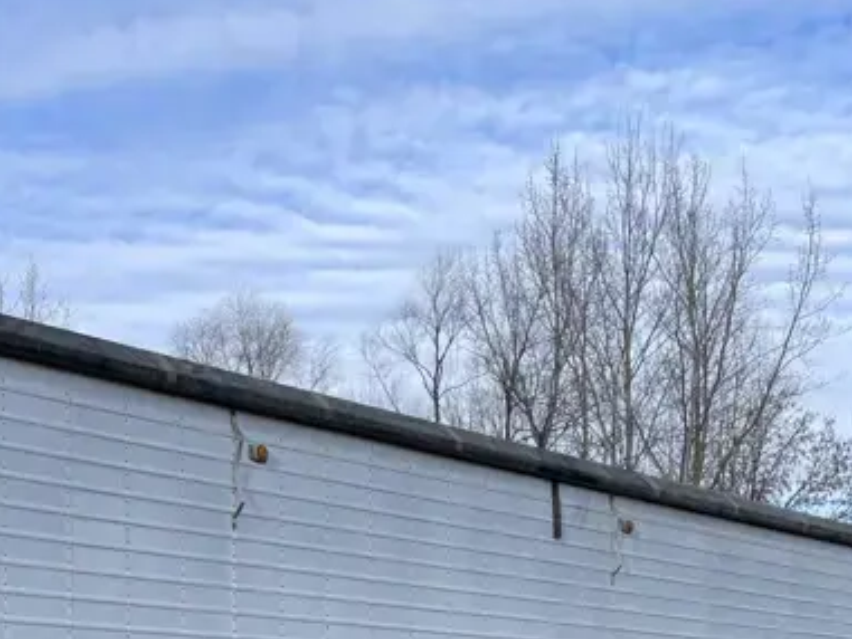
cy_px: 755
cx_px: 105
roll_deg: +1.5
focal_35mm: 63
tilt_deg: +0.0
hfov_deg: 29.6
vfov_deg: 21.7
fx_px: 1551
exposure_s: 1/1821
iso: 32
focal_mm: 5.1
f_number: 1.6
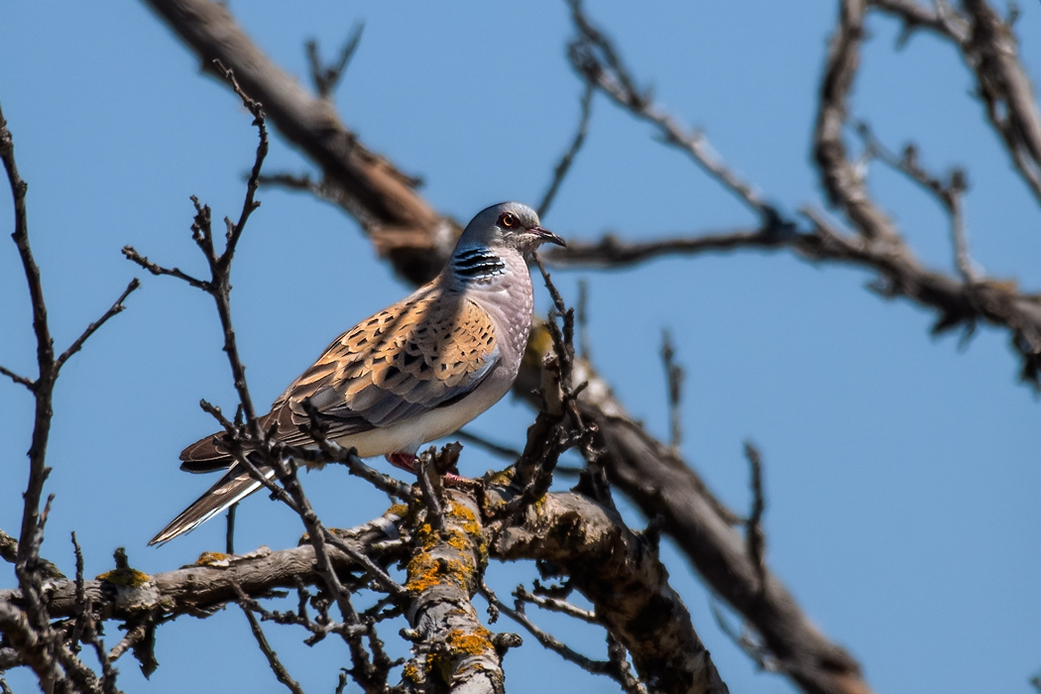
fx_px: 21686
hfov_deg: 2.7
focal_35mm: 750
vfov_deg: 1.8
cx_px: 520
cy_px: 347
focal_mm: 500
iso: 200
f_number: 7.1
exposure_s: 1/1600
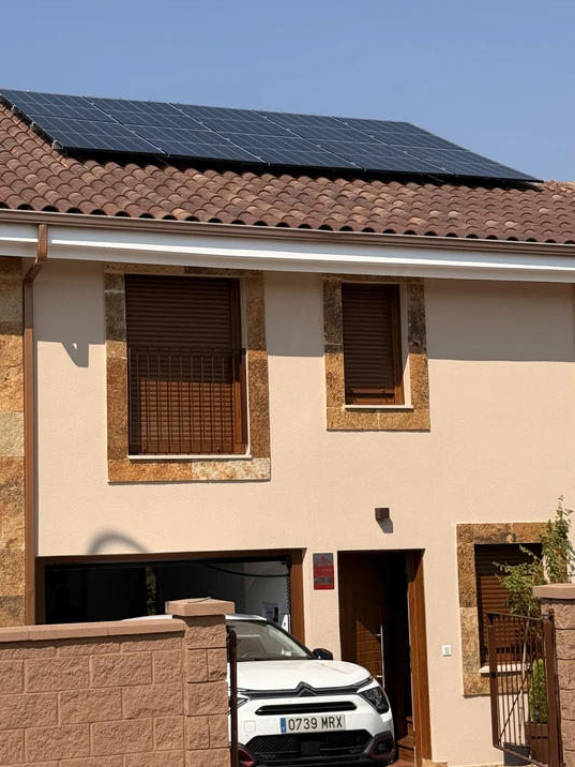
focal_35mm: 67
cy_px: 354
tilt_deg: +6.3
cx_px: 197
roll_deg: +1.1
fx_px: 1484
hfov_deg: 21.9
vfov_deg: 29.0
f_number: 1.78
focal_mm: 6.76
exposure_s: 1/7143
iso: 64
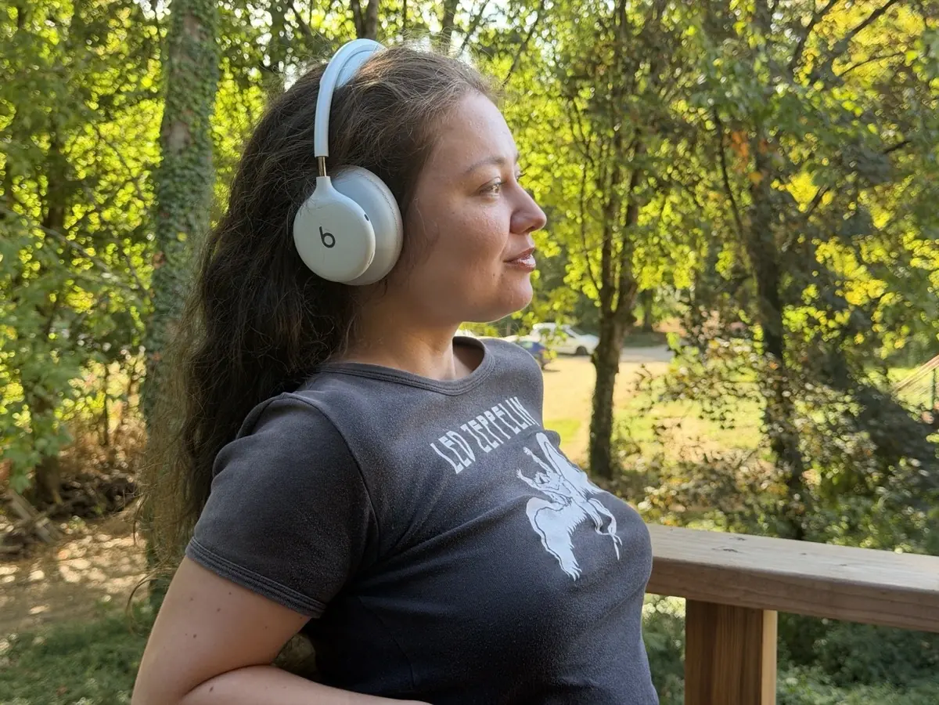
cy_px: 352
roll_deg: -0.1
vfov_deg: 30.3
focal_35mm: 48
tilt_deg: -9.0
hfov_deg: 39.7
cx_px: 470
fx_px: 1302
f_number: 1.78
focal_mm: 6.76
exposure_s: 1/190
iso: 64
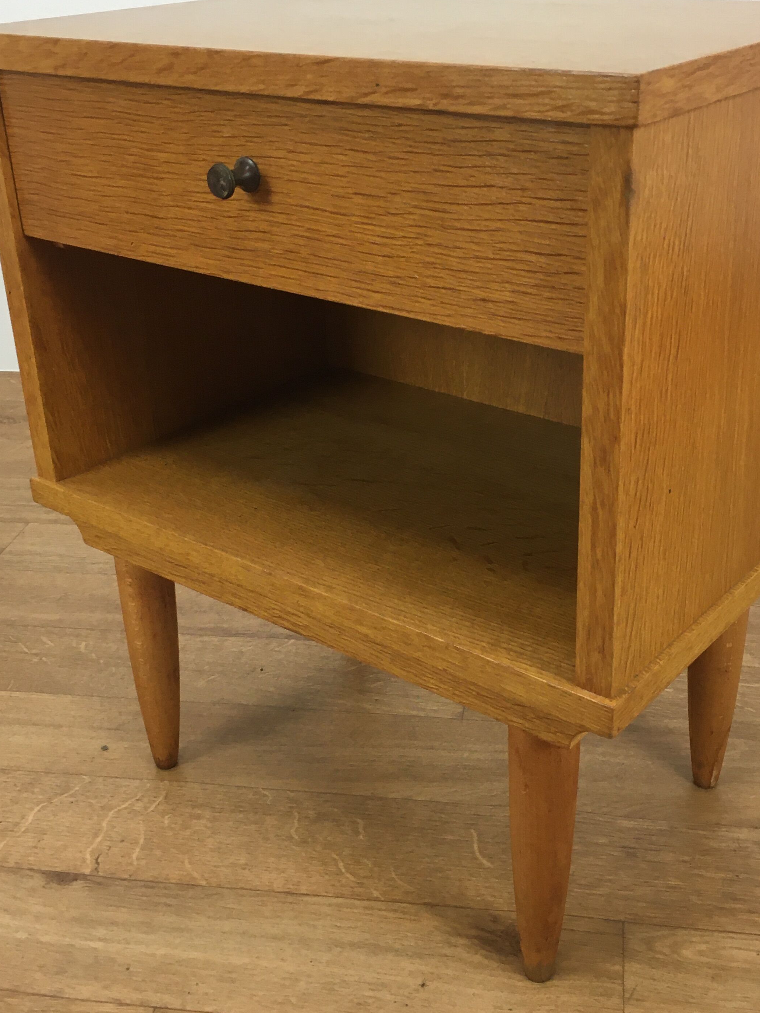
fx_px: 1229
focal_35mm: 42
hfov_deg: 34.3
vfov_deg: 44.8
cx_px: 392
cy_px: 474
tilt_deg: -25.9
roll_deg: +2.2
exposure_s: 1/33
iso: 40
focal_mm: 4.15
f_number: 2.2
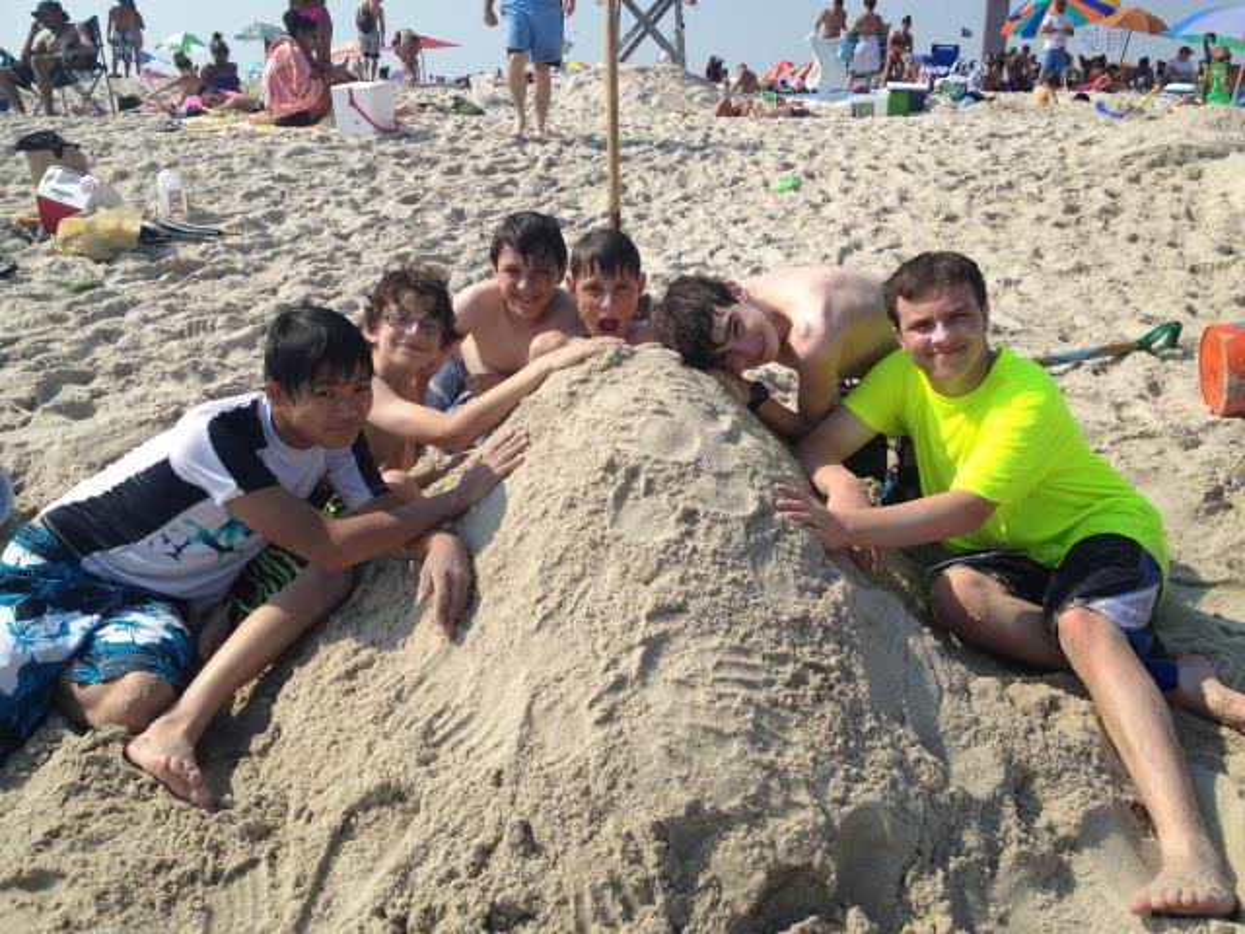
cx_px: 622
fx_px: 1259
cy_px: 467
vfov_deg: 40.7
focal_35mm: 35
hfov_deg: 52.6
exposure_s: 1/2304
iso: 64
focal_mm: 4.28
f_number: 2.4
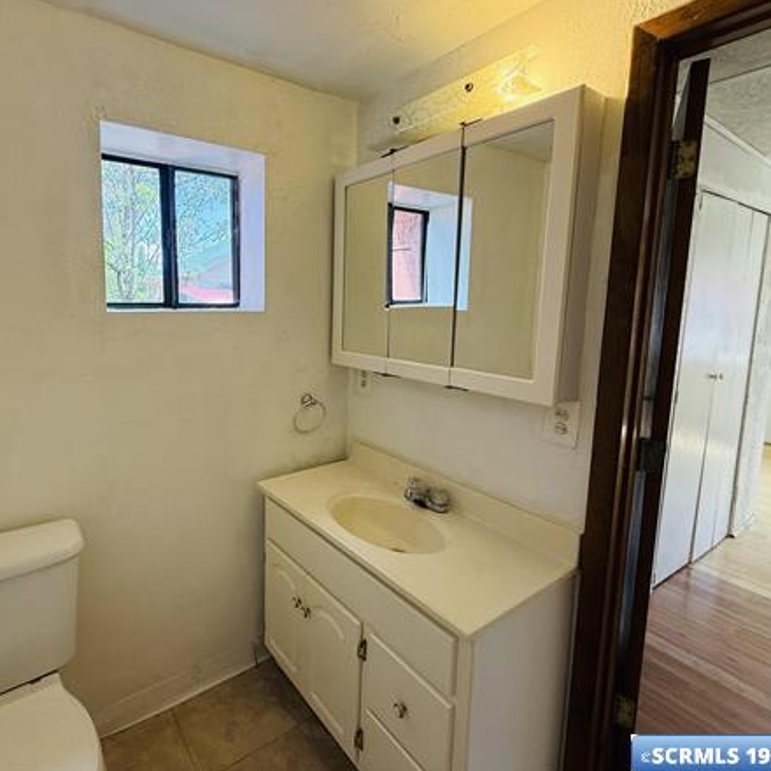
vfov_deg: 80.6
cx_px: 303
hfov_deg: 79.6
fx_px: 454
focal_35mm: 18
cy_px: 356
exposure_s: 1/120
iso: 100
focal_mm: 2.22
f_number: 2.2
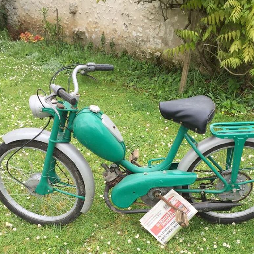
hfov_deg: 38.3
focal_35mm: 44
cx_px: 138
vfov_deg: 37.1
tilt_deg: -30.6
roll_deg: +2.0
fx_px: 365
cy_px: 200
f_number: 2.2
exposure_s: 1/425
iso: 32
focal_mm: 4.15
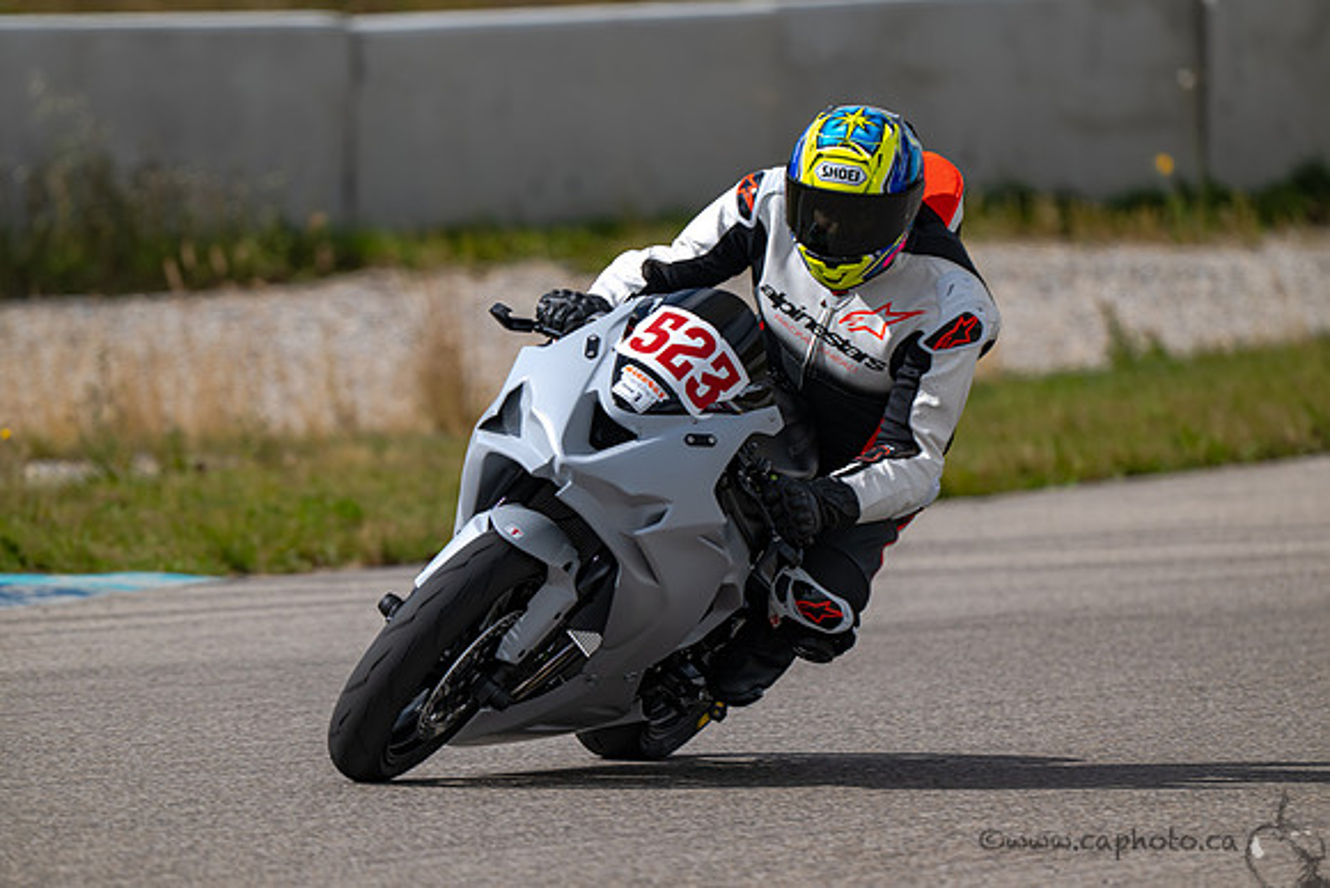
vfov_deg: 2.3
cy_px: 444
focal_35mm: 600
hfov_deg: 3.4
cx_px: 665
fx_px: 22171
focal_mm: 600
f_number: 6.3
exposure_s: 1/1250
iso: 140
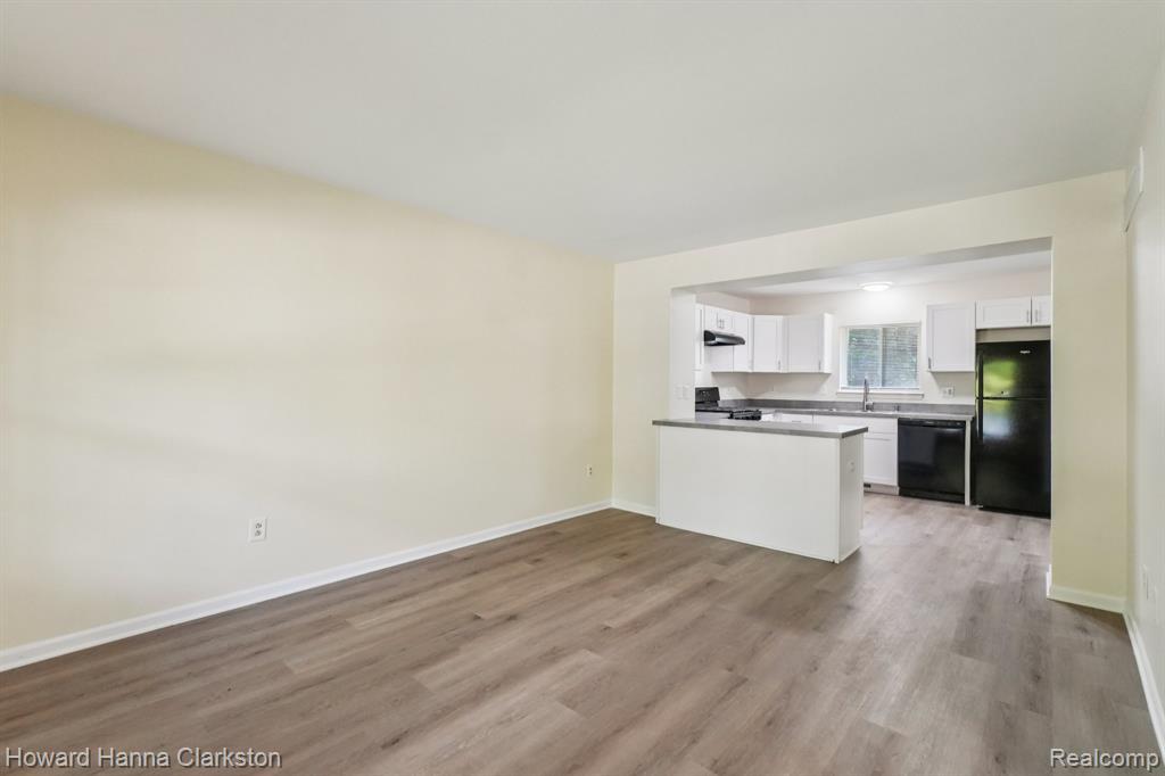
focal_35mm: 15
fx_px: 485
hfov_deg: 100.4
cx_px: 582
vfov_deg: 77.3
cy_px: 388
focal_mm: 10
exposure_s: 1/30
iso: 1000
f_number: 8
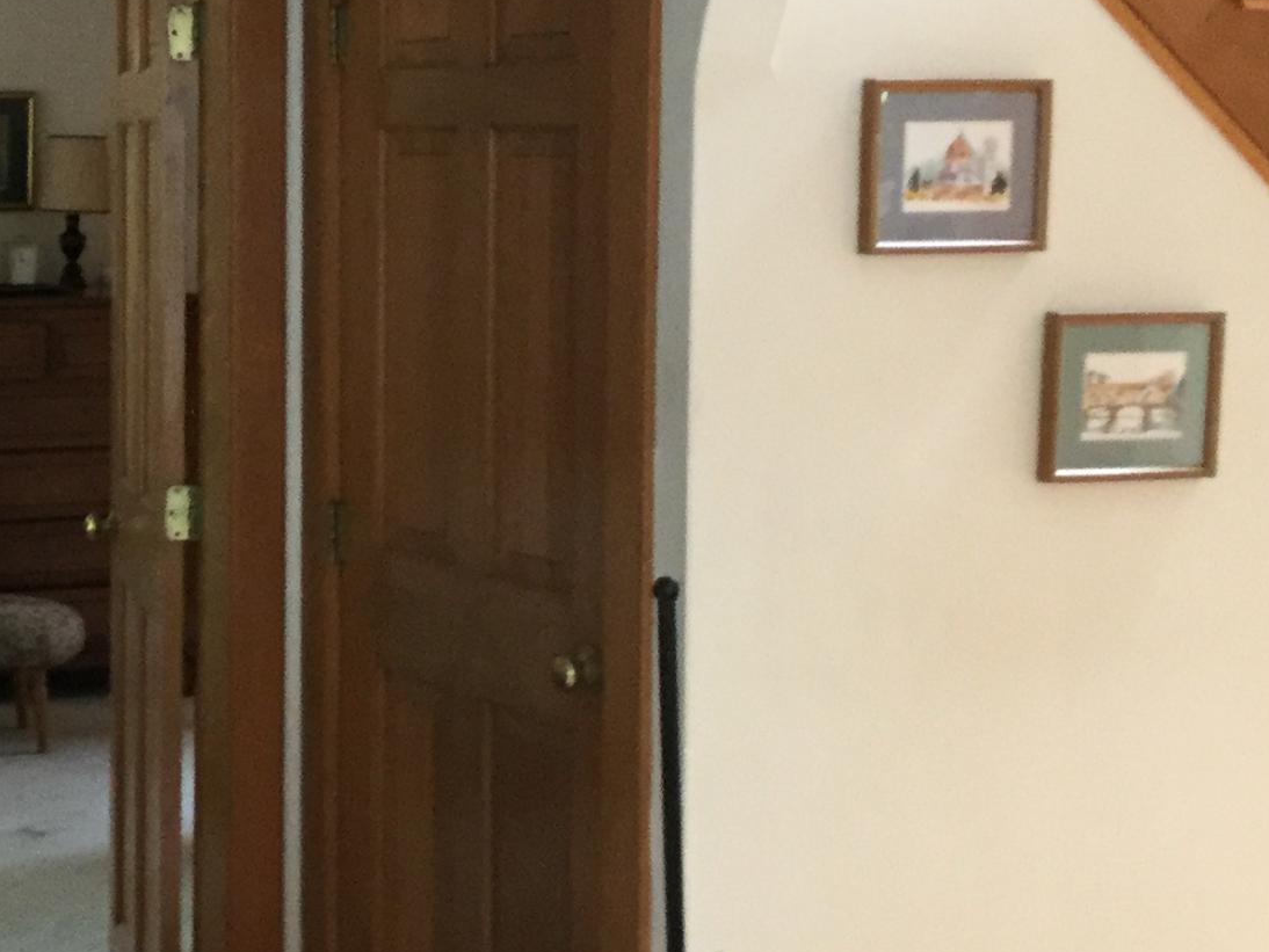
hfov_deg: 22.1
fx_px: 3117
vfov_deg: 17.3
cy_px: 325
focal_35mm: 85
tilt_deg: -2.0
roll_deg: -0.2
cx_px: -24
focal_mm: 3.3
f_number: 2.4
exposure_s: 1/30
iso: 125
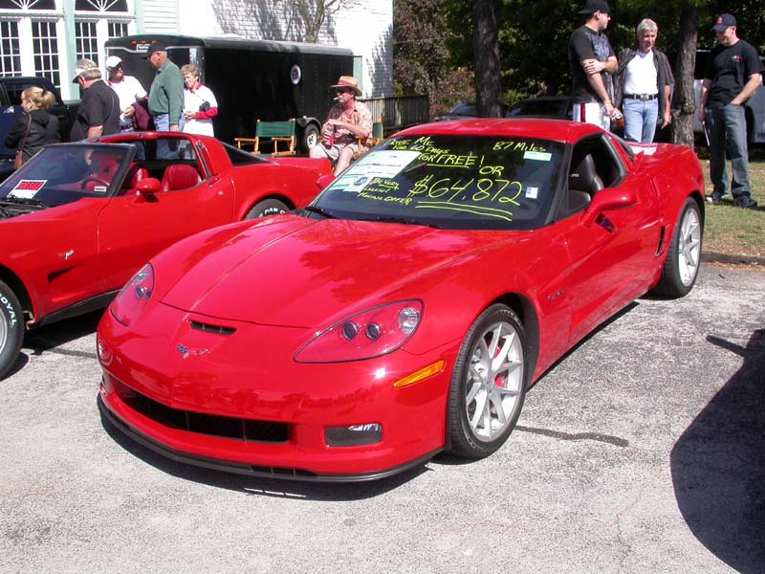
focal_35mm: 38
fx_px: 840
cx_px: 382
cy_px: 287
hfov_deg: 49.0
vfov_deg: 37.7
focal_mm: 7.85
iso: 100
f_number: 6.7
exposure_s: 1/276
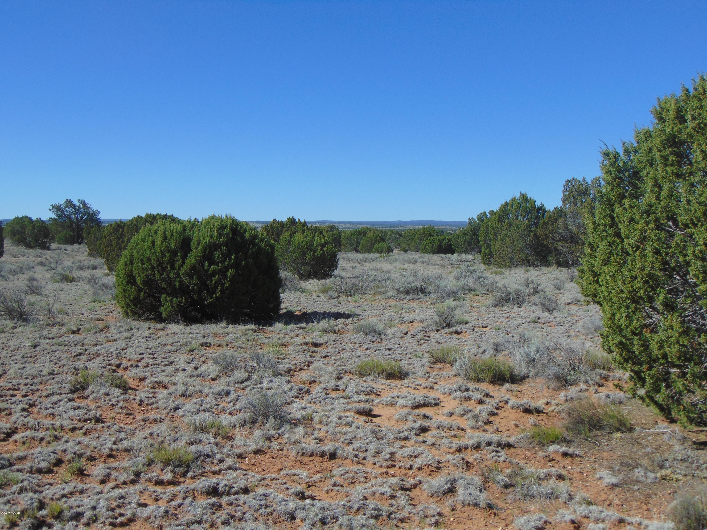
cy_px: 265
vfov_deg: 34.3
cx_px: 354
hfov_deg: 44.8
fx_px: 858
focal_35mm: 42
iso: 80
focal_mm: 7.6
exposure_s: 1/1000
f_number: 3.3
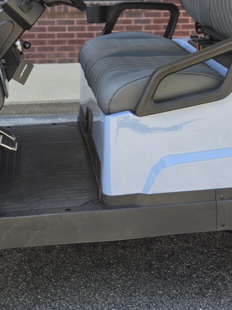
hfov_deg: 20.7
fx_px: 635
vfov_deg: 26.8
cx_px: 128
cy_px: 58
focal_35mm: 71
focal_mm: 6.5
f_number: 1.4
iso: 20
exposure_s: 1/180
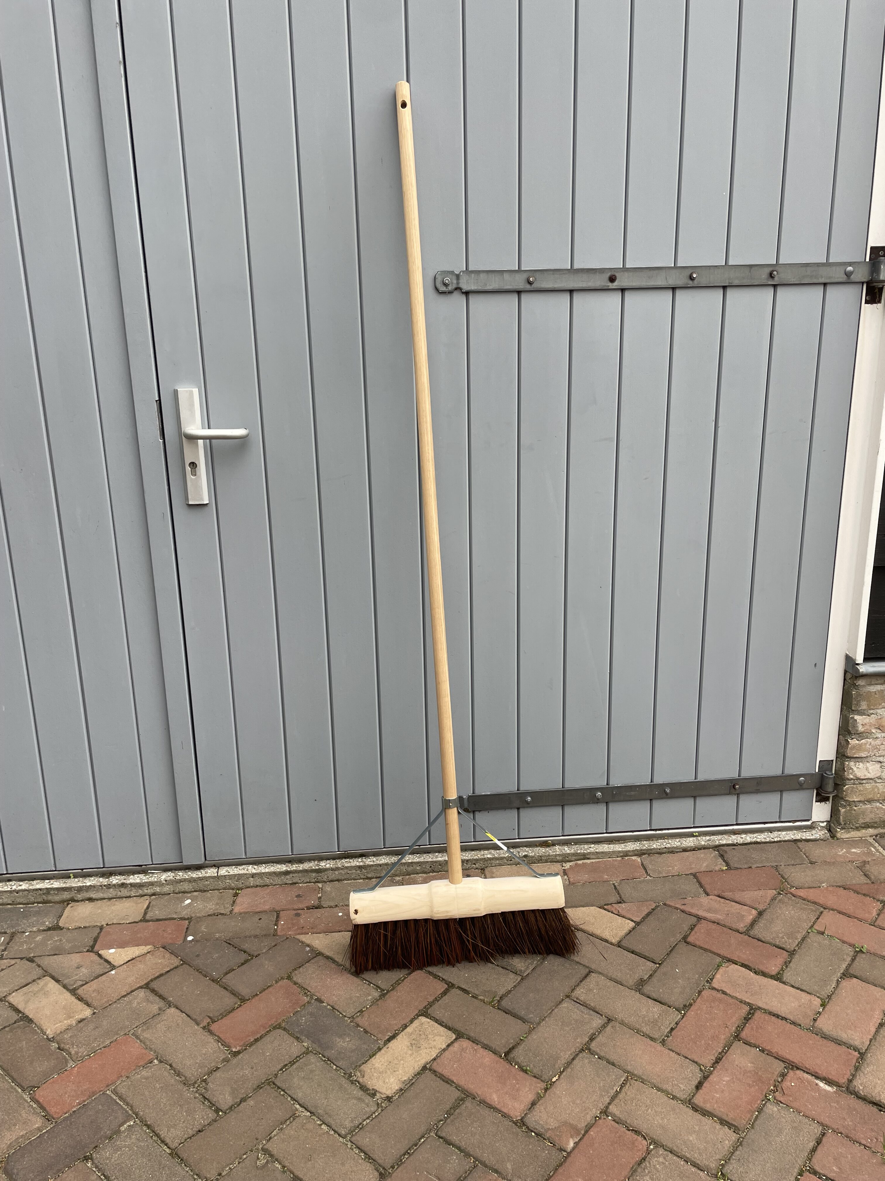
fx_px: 886
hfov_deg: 53.1
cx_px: 442
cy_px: 590
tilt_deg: -14.5
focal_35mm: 26
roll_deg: +1.4
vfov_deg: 67.3
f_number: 1.6
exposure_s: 1/230
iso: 32
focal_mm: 4.2
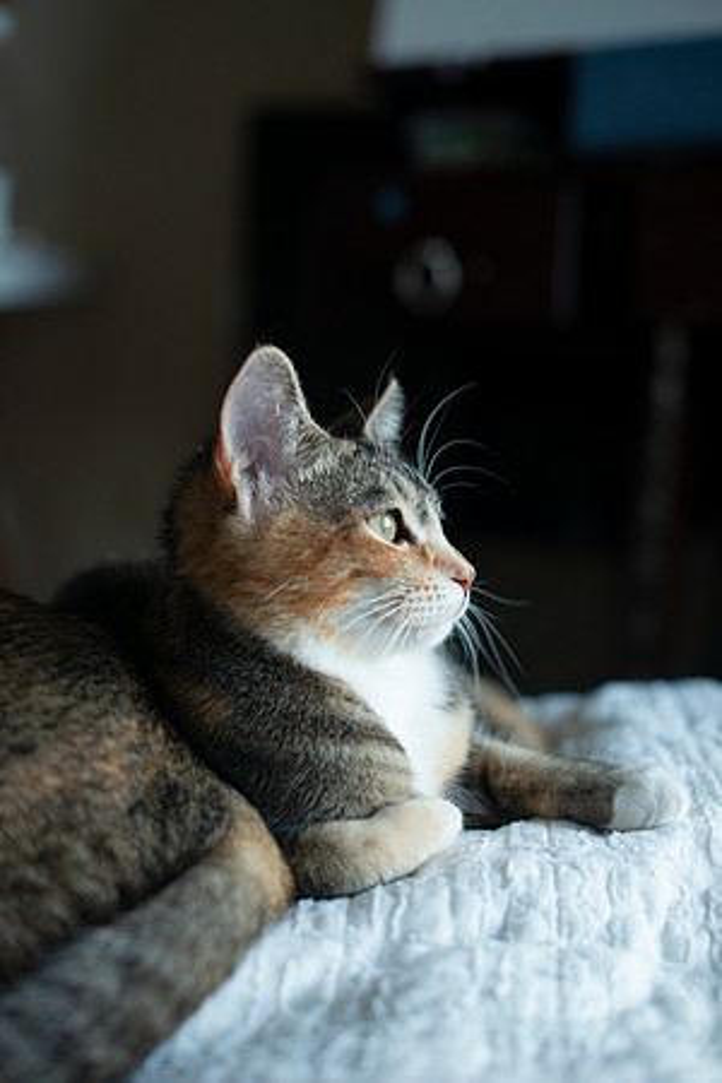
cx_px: 361
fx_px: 1504
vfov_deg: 39.6
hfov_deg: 27.0
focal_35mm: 50
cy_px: 542
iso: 1000
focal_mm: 50
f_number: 2.5
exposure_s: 1/320
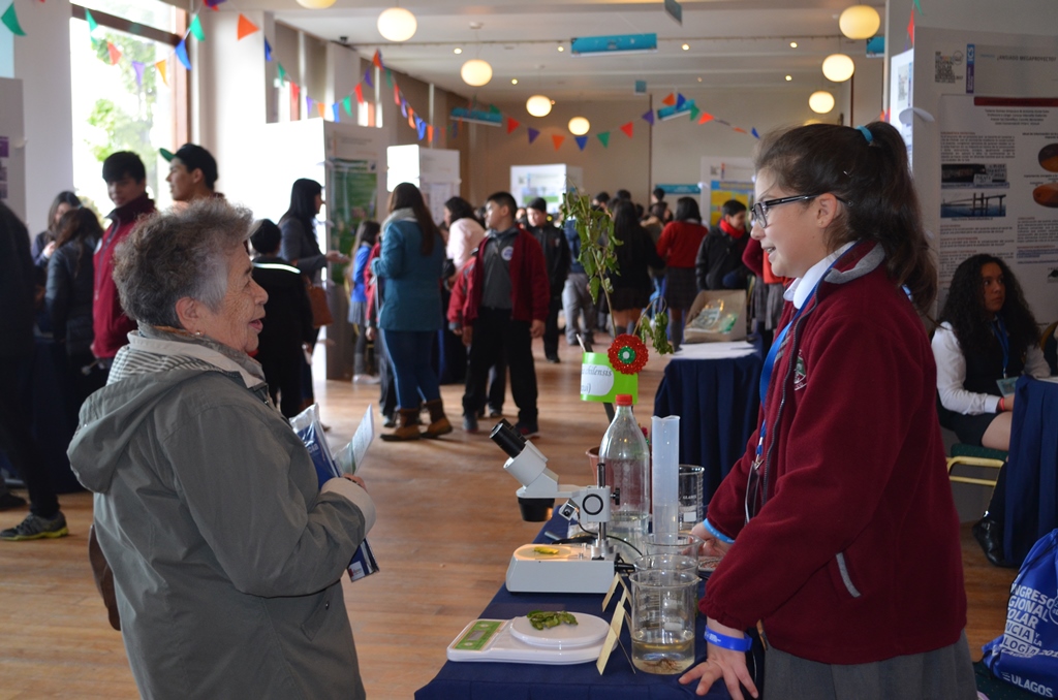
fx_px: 1320
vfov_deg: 29.7
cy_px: 350
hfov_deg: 43.7
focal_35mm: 45
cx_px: 529
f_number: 4.5
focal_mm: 30
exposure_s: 1/60
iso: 640
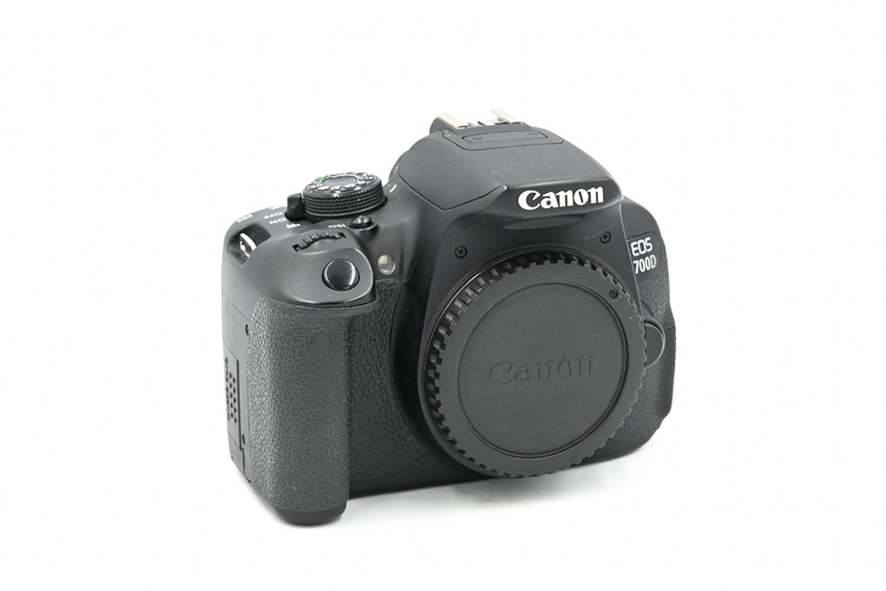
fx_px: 1846
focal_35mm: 75
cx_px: 443
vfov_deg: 18.2
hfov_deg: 27.0
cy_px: 296
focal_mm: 75
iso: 200
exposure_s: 1/15
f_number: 14
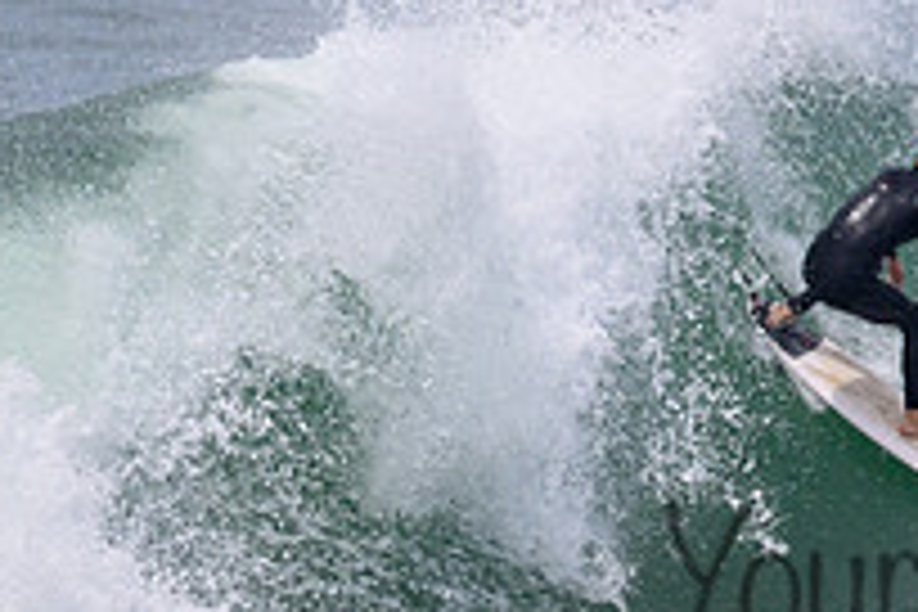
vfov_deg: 0.7
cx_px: 934
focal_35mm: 2038
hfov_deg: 1.0
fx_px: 51965
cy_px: 638
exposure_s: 1/2000
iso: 720
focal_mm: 540
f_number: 11
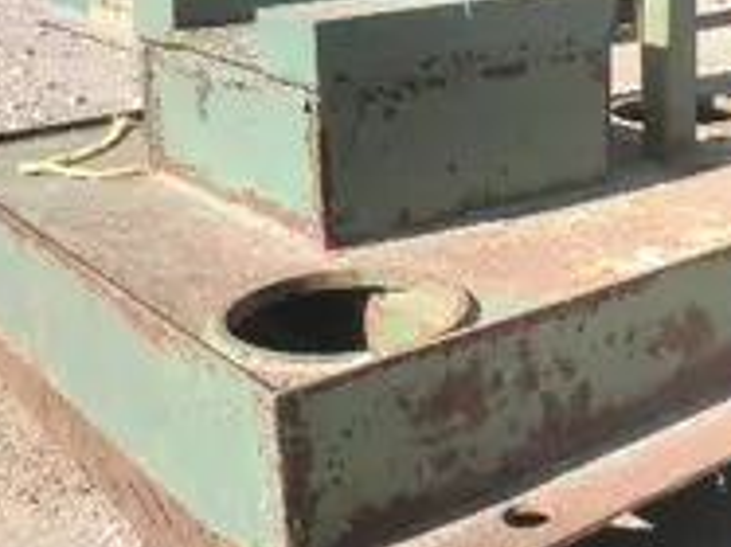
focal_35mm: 60
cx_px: 633
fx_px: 1266
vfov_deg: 24.0
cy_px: 105
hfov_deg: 31.0
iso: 64
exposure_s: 1/60
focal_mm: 5
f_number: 8.5
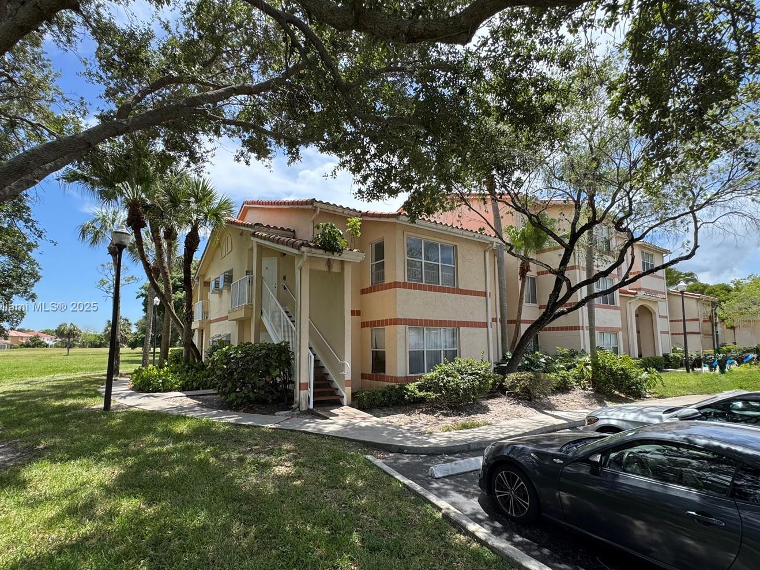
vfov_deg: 74.6
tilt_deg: +4.6
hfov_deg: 91.0
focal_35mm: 17
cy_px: 308
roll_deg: -0.1
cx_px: 374
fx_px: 373
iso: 50
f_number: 2.2
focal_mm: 2.22
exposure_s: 1/858
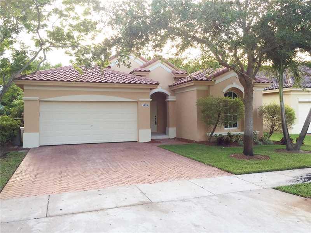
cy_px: 116
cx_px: 156
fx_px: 261
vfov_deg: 48.2
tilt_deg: +0.2
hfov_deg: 61.7
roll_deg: +0.2
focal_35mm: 29
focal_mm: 4.15
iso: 40
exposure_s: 1/120
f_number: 2.2
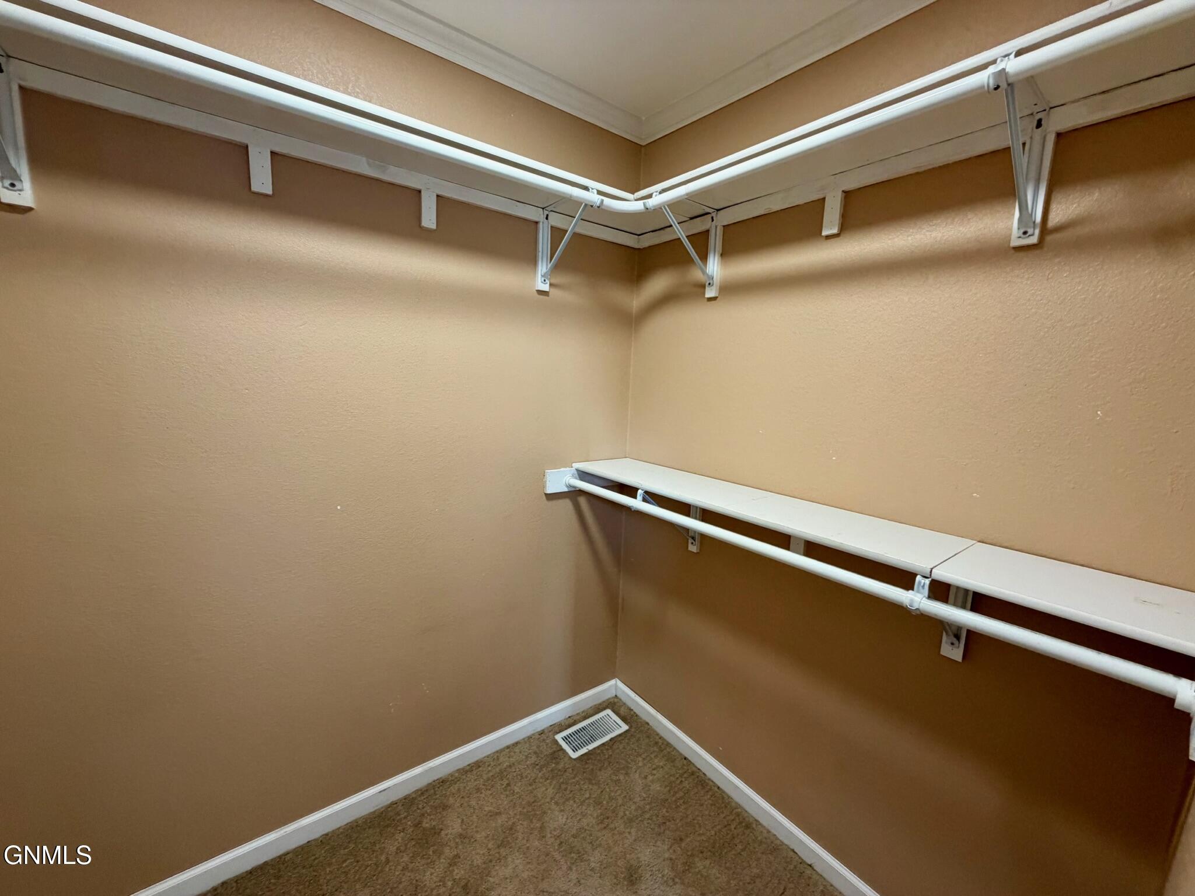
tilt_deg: -6.6
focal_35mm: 14
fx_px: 483
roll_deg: -2.0
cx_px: 598
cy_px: 448
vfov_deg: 85.7
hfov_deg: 102.1
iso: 320
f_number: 2.2
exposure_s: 1/120
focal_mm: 2.22
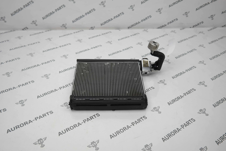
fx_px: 188
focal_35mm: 30
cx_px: 113
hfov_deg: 61.9
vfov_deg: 43.6
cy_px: 76
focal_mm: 20
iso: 100
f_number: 3.5
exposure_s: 1/80
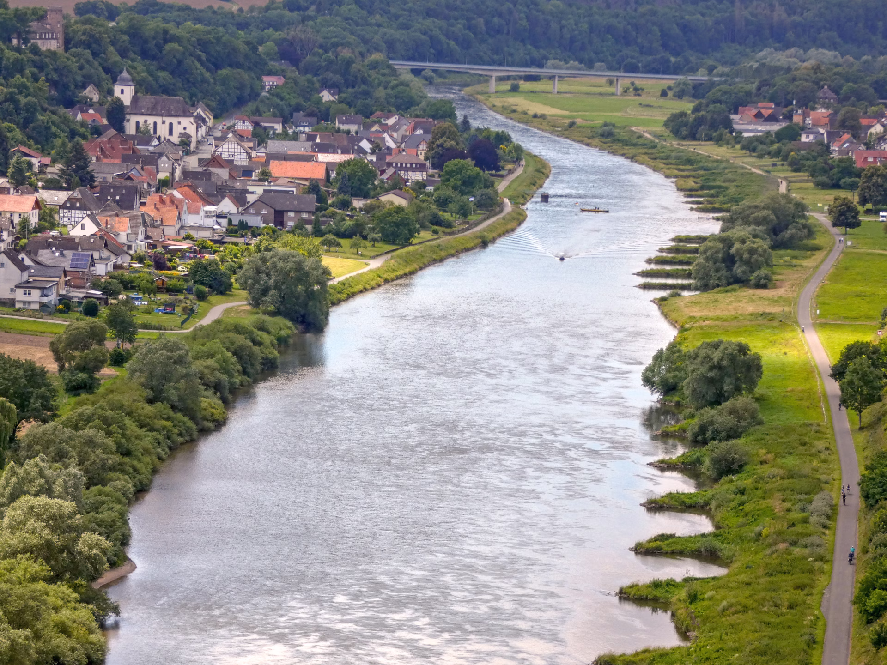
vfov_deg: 11.4
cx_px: 444
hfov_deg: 15.2
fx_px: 3331
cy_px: 332
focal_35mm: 130
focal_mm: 23.3
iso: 80
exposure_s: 1/250
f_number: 5.2
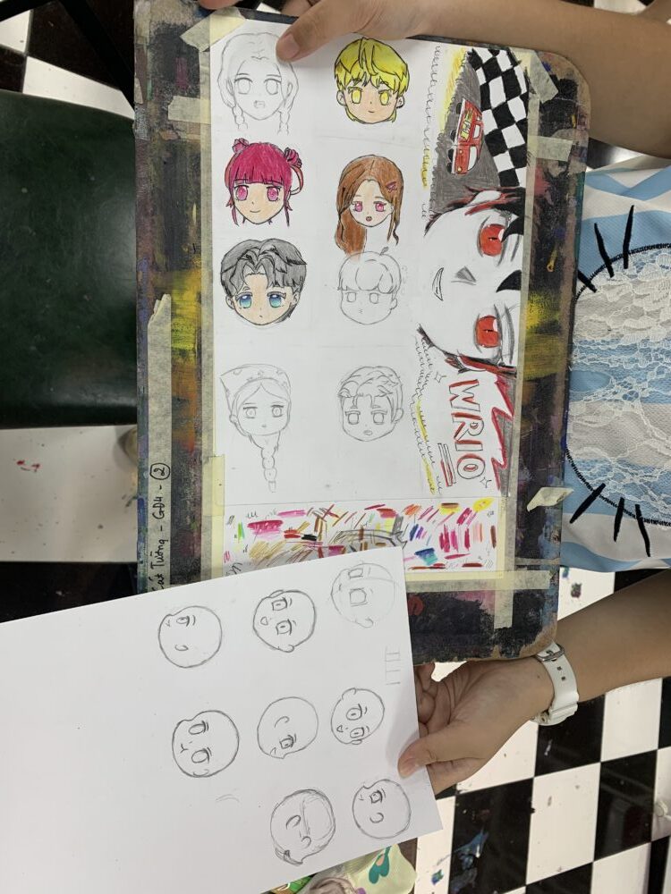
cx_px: 336
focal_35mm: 26
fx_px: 672
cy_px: 447
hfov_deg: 53.1
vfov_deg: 67.3
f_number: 1.8
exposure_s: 1/121
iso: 50
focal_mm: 4.25
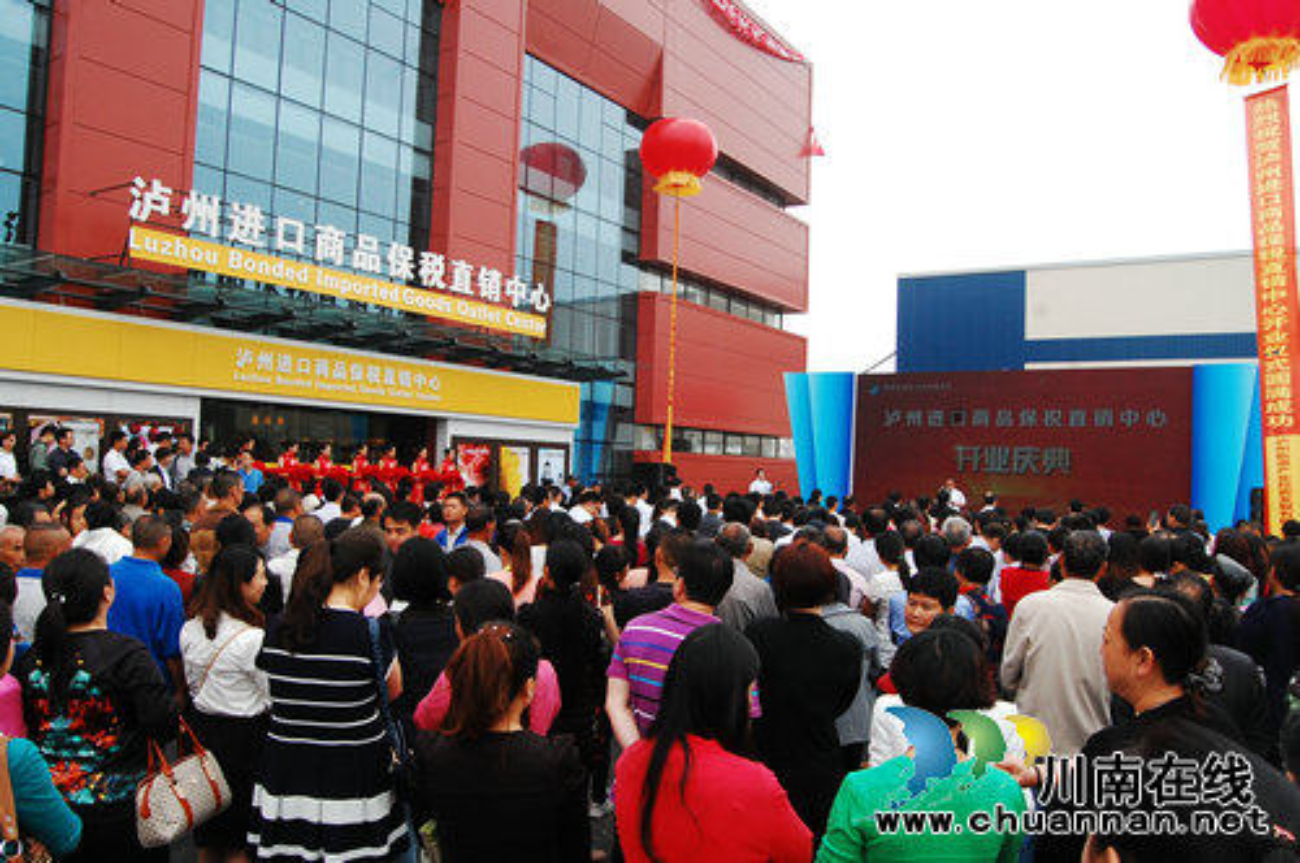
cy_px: 432
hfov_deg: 67.4
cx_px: 650
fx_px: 974
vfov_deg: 47.8
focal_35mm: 27
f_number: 9
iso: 800
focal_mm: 18
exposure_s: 1/320
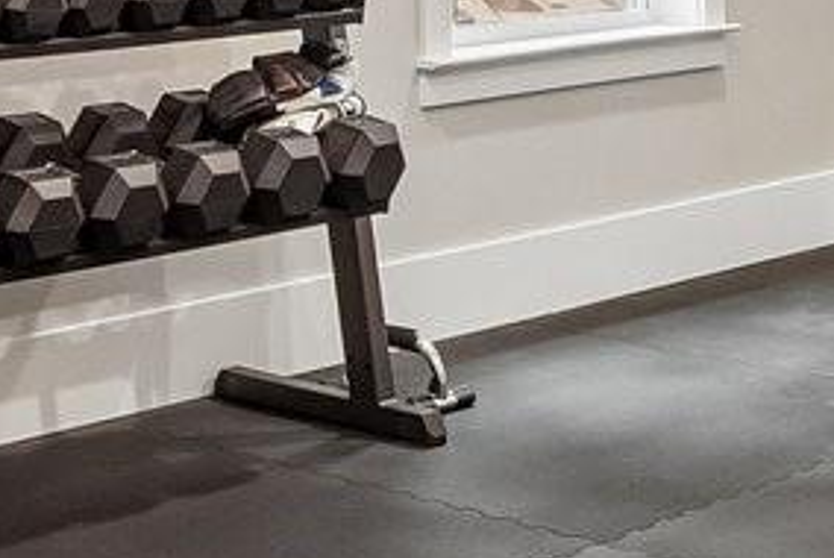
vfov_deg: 12.3
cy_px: -172
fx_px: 2505
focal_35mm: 108
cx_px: 411
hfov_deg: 18.9
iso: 400
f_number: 8
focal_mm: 10
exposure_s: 1/3.33
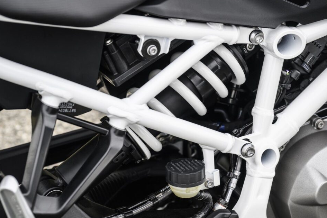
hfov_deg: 22.4
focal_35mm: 91
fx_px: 827
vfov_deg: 15.0
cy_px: 116
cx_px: 159
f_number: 5.6
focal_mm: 84
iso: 250
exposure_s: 1/80
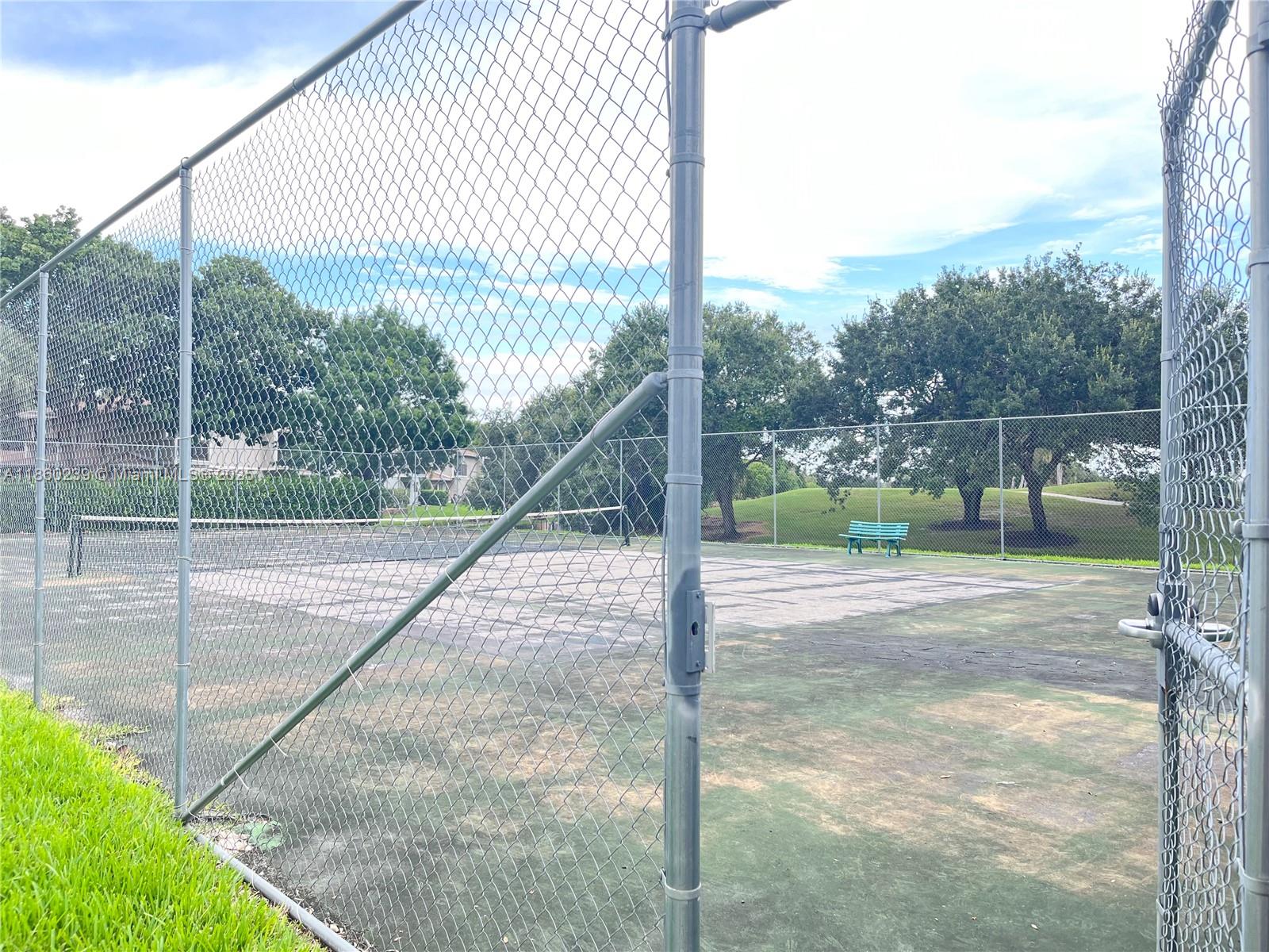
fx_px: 953
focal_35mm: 26
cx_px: 634
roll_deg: -0.3
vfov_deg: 53.1
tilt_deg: -0.4
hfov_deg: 67.3
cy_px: 476
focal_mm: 5.1
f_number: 1.6
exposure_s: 1/162
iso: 50
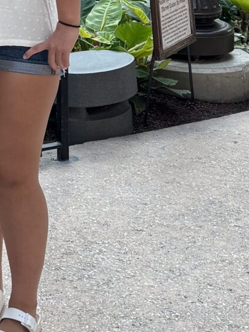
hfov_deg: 13.1
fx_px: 1035
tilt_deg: -1.1
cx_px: -97
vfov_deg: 16.3
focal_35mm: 108
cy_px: -193
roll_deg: -0.4
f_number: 1.78
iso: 125
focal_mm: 6.76
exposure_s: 1/121
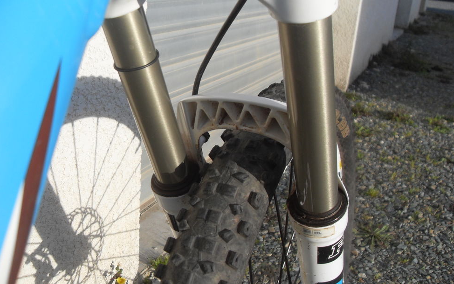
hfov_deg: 52.7
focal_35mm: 37
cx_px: 231
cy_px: 138
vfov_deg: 34.4
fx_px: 458
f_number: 7
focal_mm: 6.3
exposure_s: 1/250
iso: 80
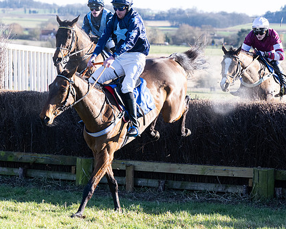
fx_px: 1794
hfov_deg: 9.1
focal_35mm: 212
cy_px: 101
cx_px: 94
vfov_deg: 7.3
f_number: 4.5
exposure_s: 1/1600
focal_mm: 105
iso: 800
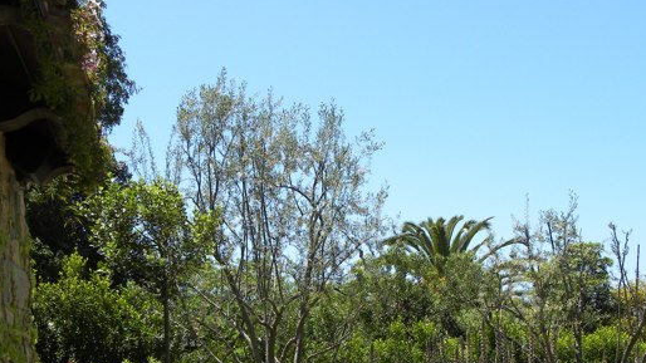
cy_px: 372
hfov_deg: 37.2
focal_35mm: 56
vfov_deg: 20.7
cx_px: 338
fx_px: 959
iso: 64
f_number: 3.2
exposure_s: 1/615
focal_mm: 5.9
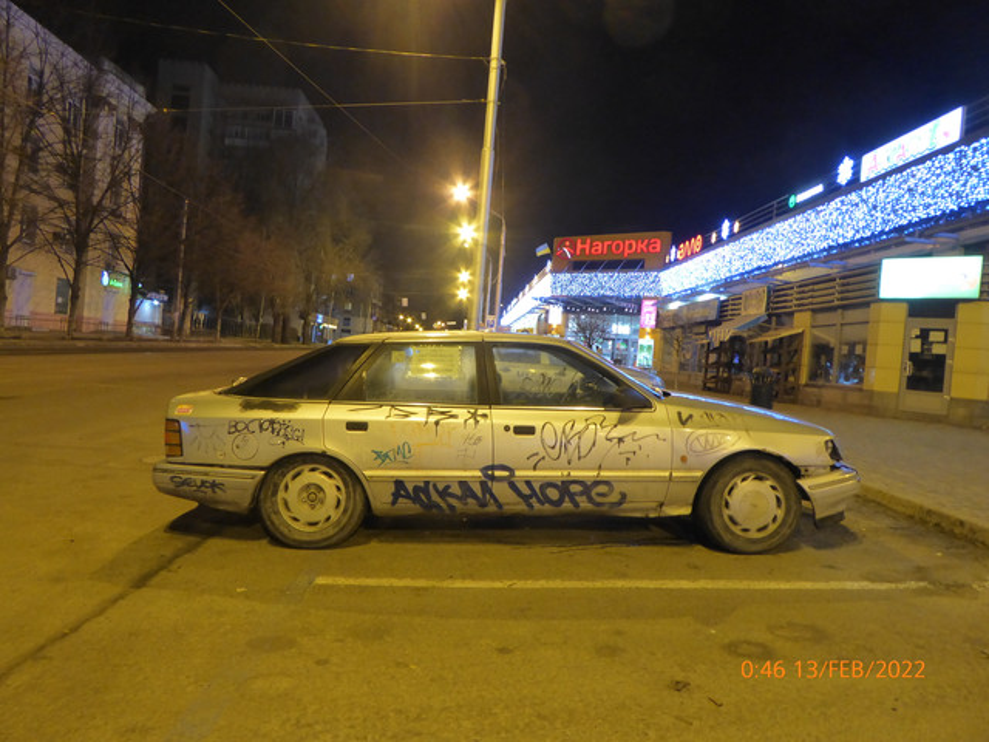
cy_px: 371
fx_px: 686
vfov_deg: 56.8
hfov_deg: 71.6
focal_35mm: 24
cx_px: 494
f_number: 3.3
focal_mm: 4.3
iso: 400
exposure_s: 1/4
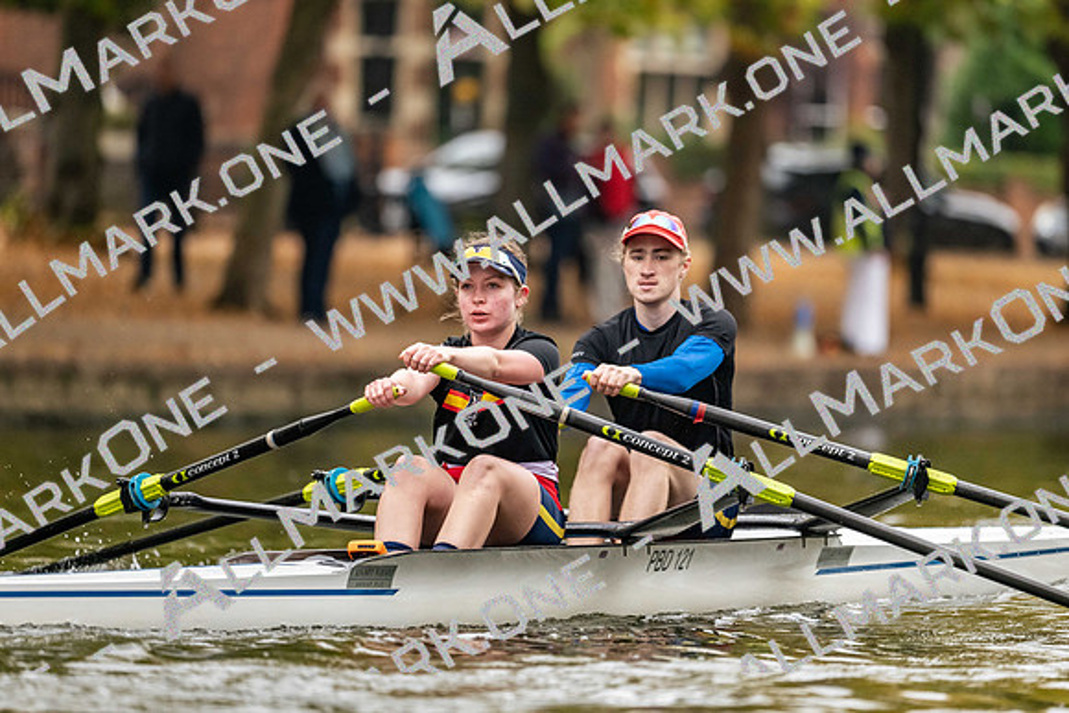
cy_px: 356
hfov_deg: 5.2
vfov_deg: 3.4
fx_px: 11880
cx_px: 534
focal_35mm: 400
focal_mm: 400
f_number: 4.5
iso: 3600
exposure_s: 1/2500
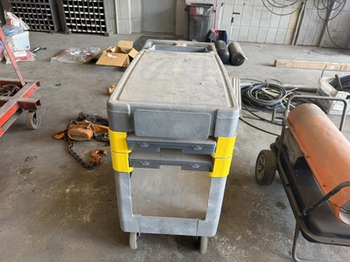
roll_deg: -3.7
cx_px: 175
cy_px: 131
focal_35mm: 24
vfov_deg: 56.8
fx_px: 243
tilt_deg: -33.8
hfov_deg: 71.6
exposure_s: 1/120
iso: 125
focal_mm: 6.76
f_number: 1.78
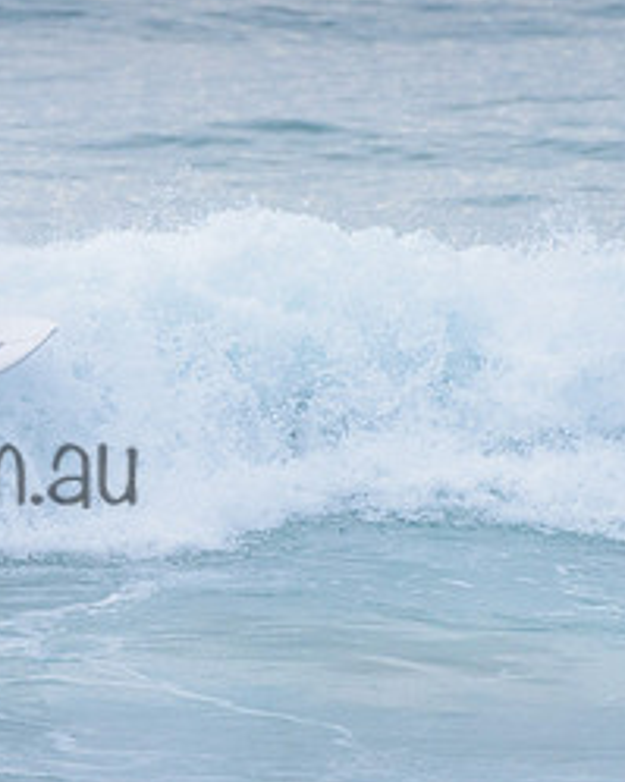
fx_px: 31026
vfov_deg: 1.4
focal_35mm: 1341
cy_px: 313
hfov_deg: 1.2
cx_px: -54
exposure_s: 1/2000
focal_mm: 500
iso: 1600
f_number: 5.6
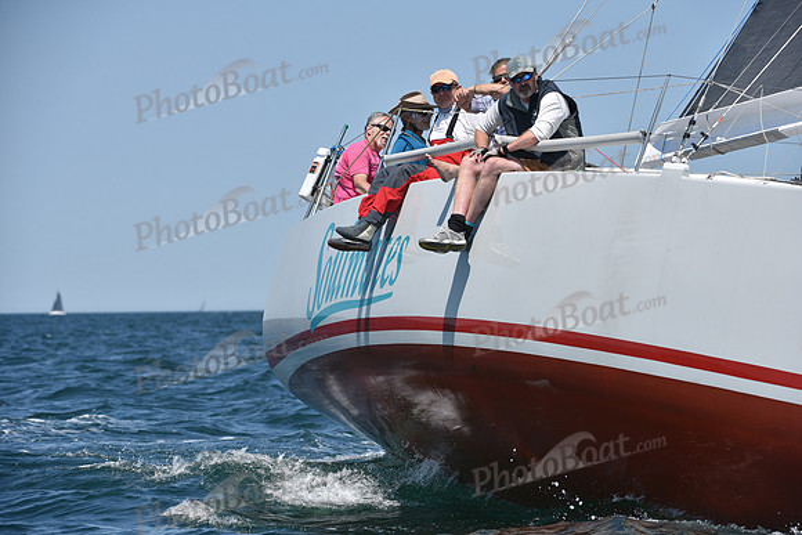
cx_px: 401
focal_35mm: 200
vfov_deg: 6.9
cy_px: 268
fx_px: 4456
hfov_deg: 10.3
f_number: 7.1
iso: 320
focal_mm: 200
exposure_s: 1/1600
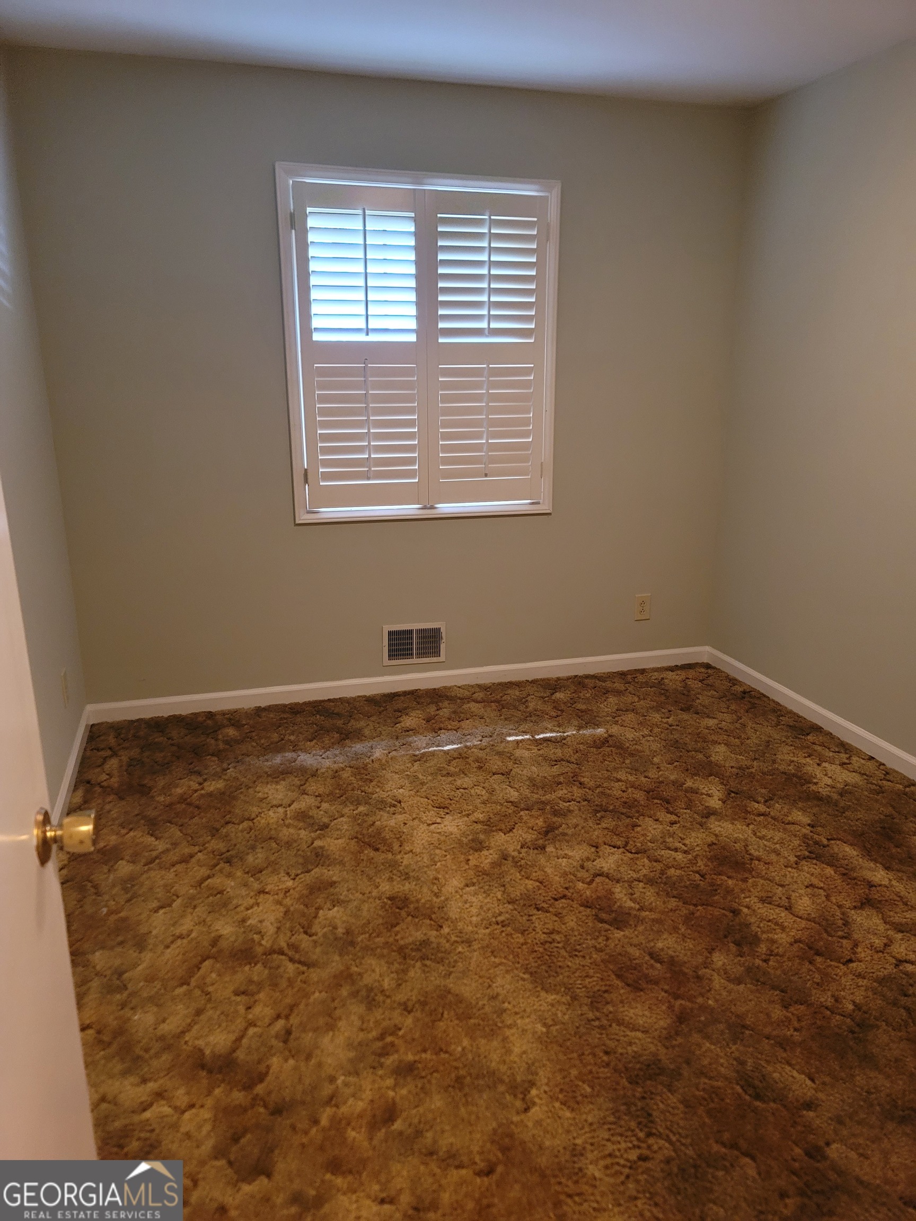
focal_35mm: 25
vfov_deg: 69.4
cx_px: 458
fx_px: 882
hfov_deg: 54.9
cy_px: 610
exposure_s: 1/40
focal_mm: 7
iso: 640
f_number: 1.8
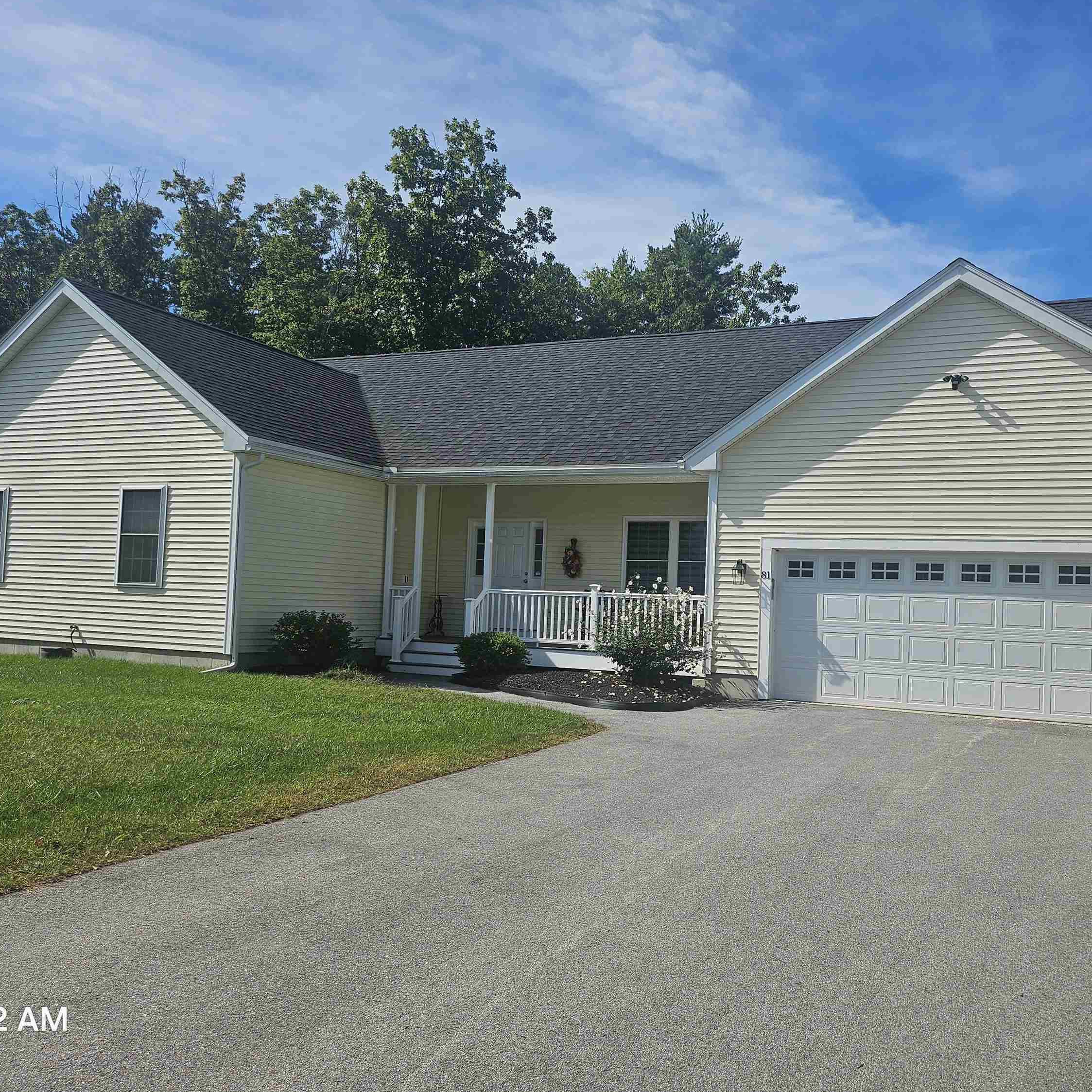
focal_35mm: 29
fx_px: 1035
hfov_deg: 55.5
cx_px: 603
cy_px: 555
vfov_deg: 55.6
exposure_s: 1/4244
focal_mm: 5
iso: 50
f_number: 1.8
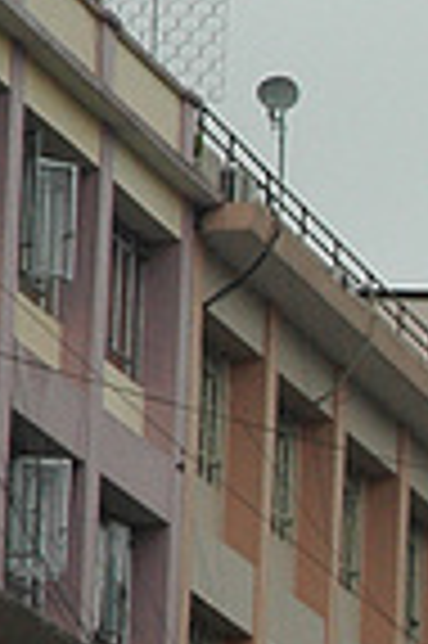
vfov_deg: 4.5
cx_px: 975
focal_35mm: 456
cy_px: 536
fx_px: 8151
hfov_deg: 3.0
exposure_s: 1/250
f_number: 8
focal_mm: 62
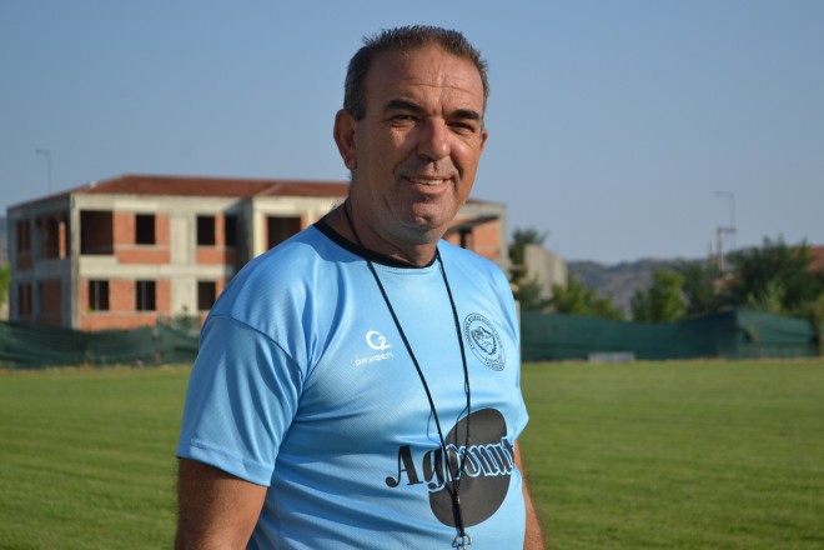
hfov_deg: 24.6
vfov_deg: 16.6
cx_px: 412
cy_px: 275
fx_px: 1888
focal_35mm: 82
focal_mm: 55
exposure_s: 1/1250
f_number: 5.6
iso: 400
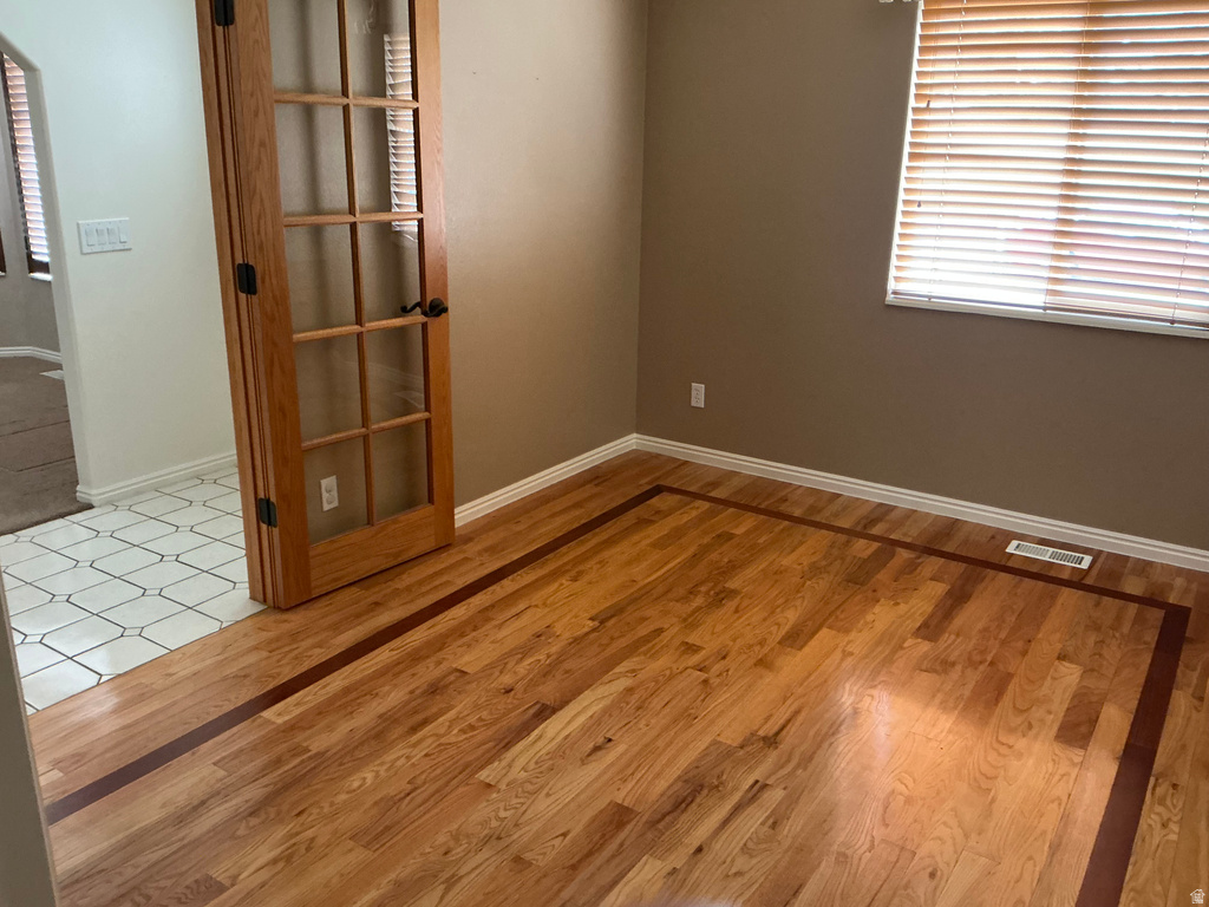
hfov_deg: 63.4
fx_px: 978
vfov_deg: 49.7
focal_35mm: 28
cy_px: 454
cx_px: 604
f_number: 1.8
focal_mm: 3
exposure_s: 1/40
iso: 320
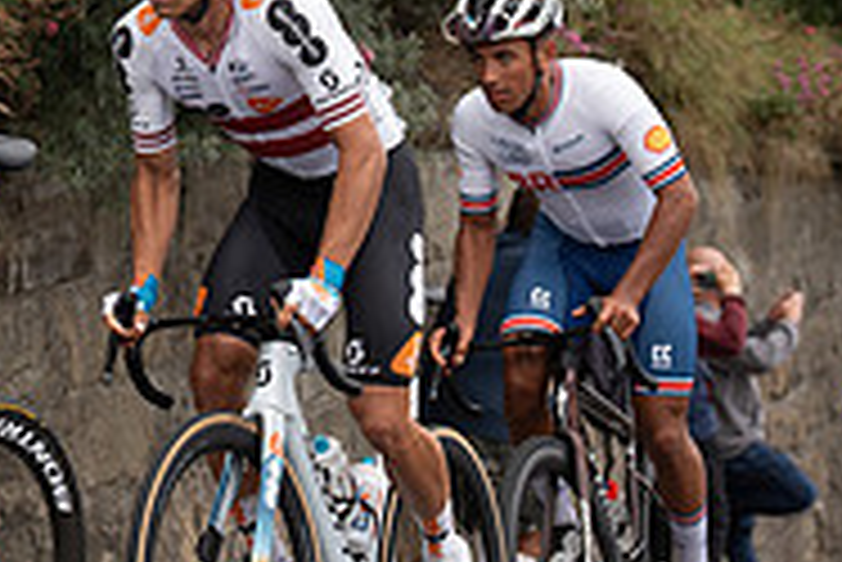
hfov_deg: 9.5
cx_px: 266
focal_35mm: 217
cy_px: 173
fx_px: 5079
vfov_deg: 6.3
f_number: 3.5
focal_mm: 70
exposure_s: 1/1000
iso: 320
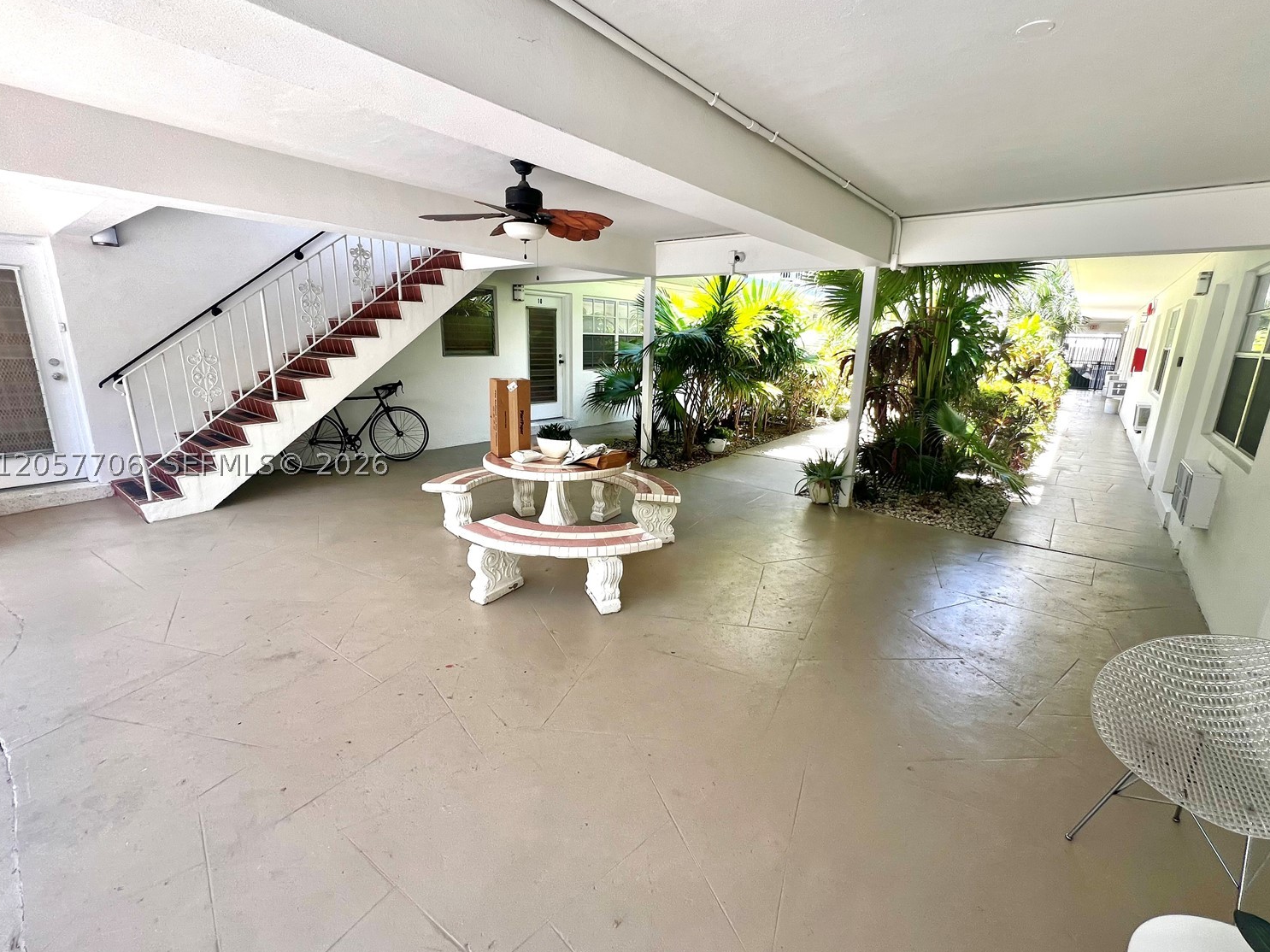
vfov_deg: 85.6
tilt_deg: -13.9
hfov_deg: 102.1
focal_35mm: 14
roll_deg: -1.1
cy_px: 464
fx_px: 514
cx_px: 650
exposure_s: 1/101
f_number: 1.8
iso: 32
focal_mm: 1.57
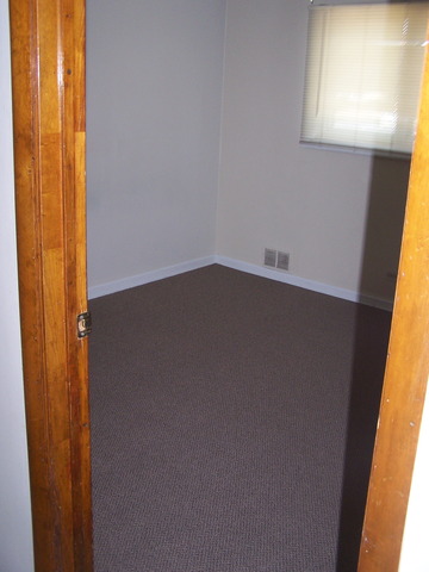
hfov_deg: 37.7
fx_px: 628
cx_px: 214
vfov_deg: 49.0
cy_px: 286
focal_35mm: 38
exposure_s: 1/60
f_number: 2.8
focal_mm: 6.3
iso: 140
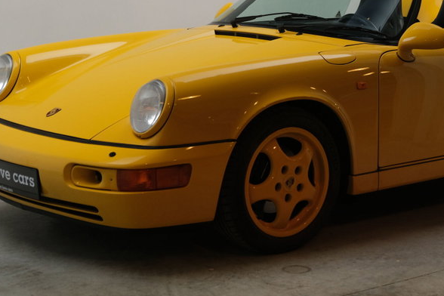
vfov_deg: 14.5
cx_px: 310
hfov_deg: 21.6
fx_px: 1159
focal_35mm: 94
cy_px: 105
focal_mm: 35.8
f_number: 3.6
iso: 1000
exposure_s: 1/200
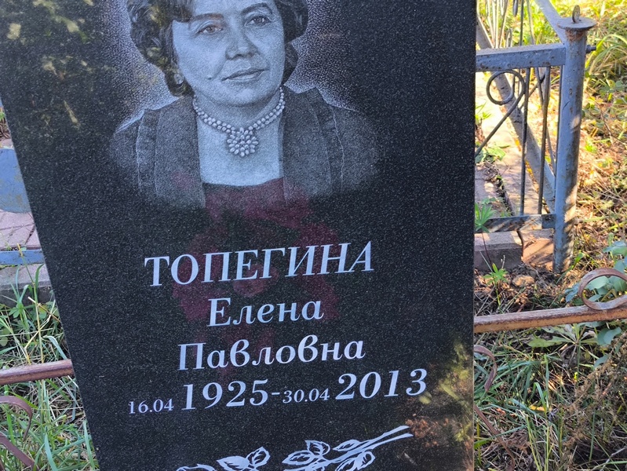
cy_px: 236
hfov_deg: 38.2
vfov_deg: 29.1
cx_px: 314
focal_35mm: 50
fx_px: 906
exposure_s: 1/120
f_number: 1.7
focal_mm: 4.71
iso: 50
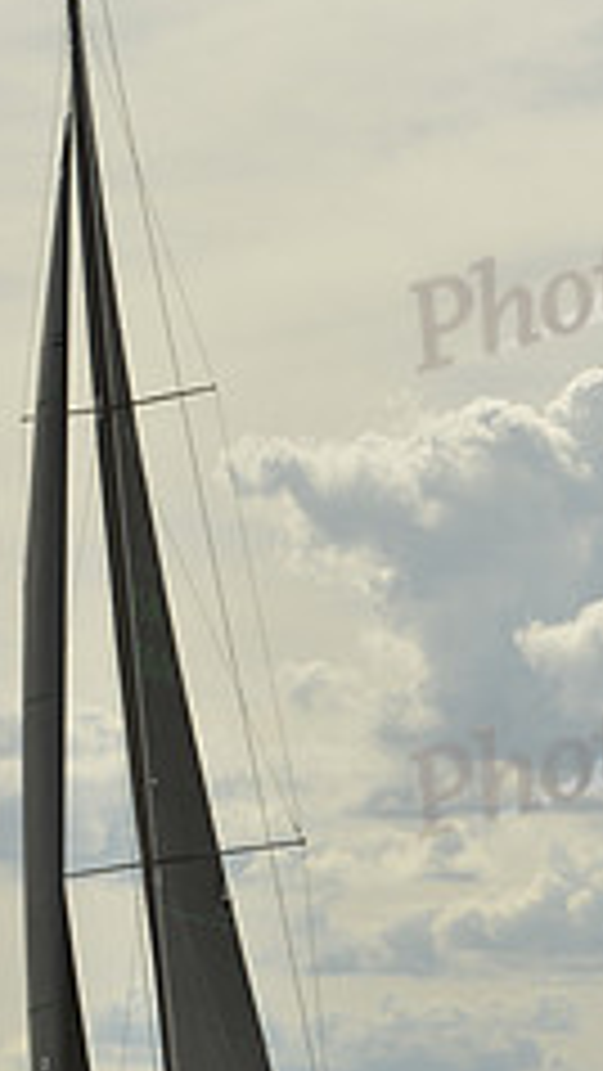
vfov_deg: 8.6
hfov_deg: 4.9
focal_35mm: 250
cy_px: 554
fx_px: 7101
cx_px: 178
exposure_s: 1/1000
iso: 200
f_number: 10
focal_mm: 98
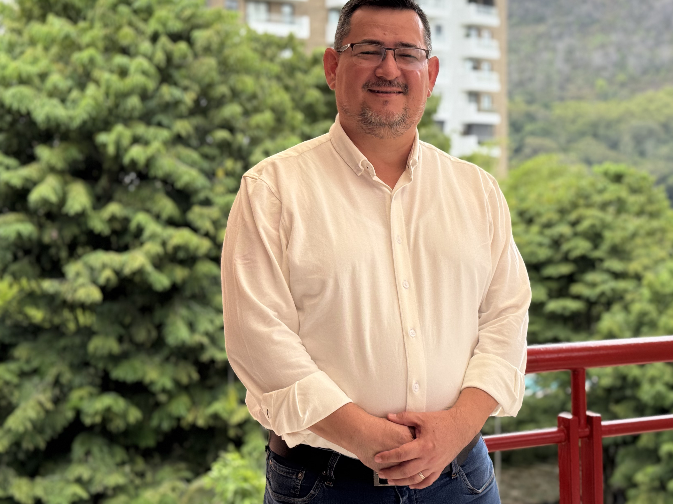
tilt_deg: -0.2
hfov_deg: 32.6
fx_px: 1147
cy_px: 216
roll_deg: +0.7
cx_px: 409
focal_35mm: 59
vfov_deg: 24.8
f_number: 1.78
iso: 64
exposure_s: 1/939
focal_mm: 6.76
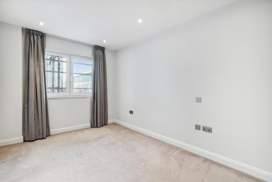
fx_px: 121
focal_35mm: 16
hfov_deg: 96.7
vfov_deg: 73.8
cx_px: 136
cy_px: 91
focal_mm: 16
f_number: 11
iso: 400
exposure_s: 1/4
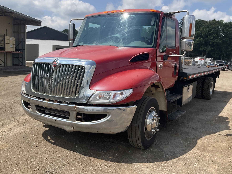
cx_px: 125
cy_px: 82
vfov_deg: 42.9
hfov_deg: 55.3
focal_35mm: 33
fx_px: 221
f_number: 1.8
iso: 25
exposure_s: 1/1675
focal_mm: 3
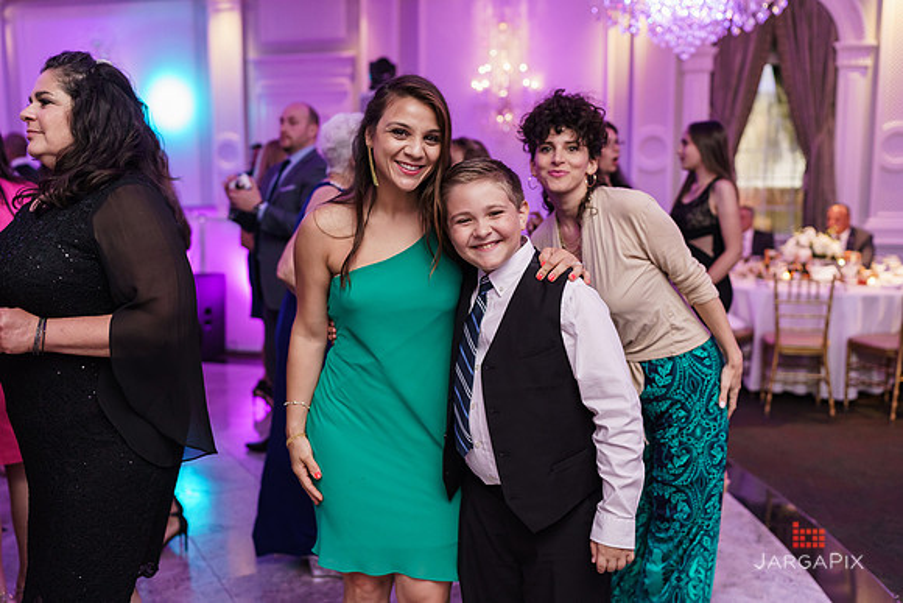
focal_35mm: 35
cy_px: 302
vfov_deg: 37.9
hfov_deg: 54.4
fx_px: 878
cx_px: 452
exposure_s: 1/250
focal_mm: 35
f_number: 2
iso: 2000
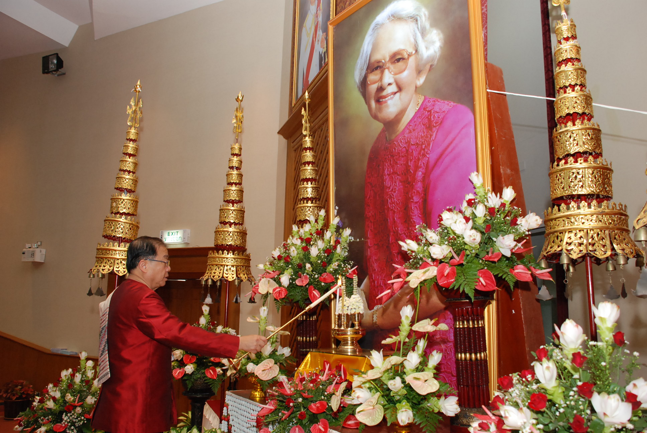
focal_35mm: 30
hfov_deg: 61.9
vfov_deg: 43.7
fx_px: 540
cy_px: 216
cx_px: 324
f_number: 5
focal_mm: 20
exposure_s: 1/60
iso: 800
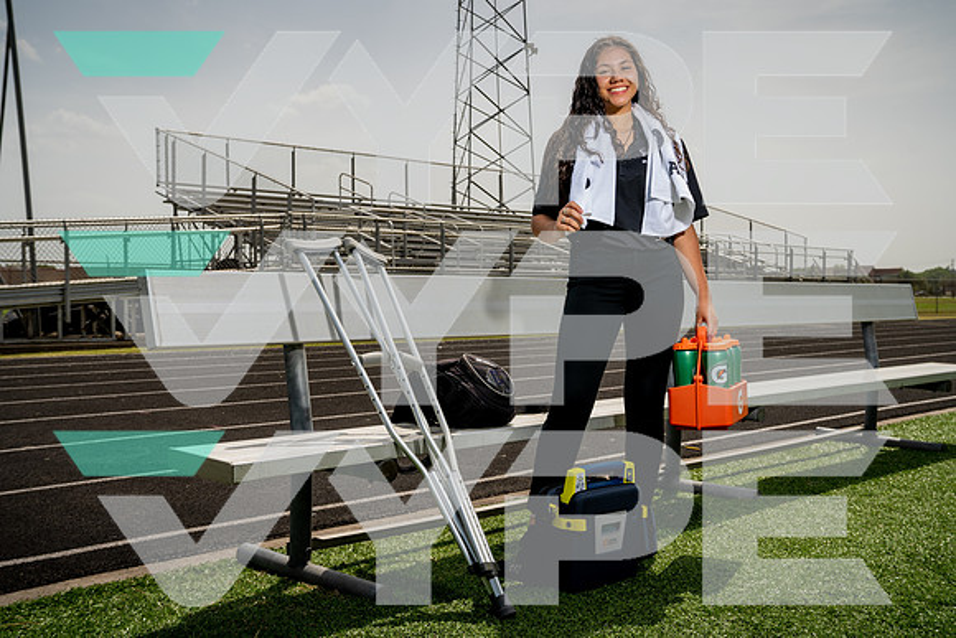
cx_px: 478
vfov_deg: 34.2
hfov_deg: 49.5
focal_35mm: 39
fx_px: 1036
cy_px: 319
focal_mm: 39
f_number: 7.1
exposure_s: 1/250
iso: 100
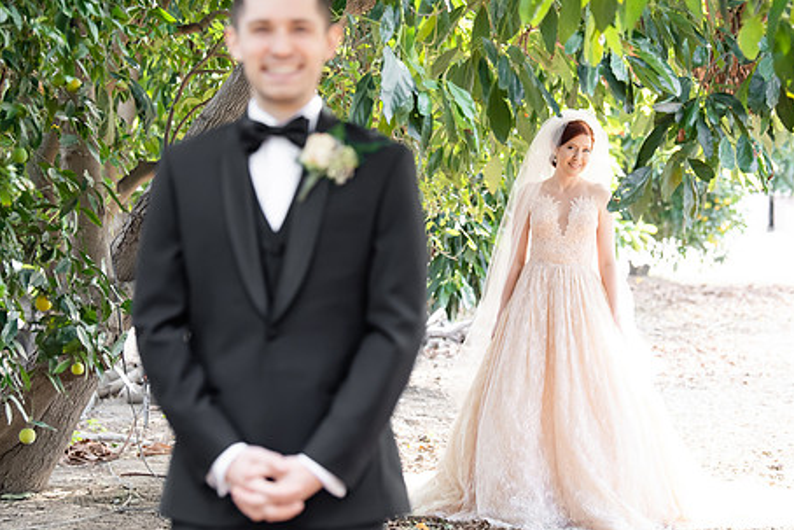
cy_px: 225
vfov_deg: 10.2
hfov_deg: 15.2
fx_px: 2978
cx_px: 459
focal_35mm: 135
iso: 1250
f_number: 4
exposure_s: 1/250
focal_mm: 98
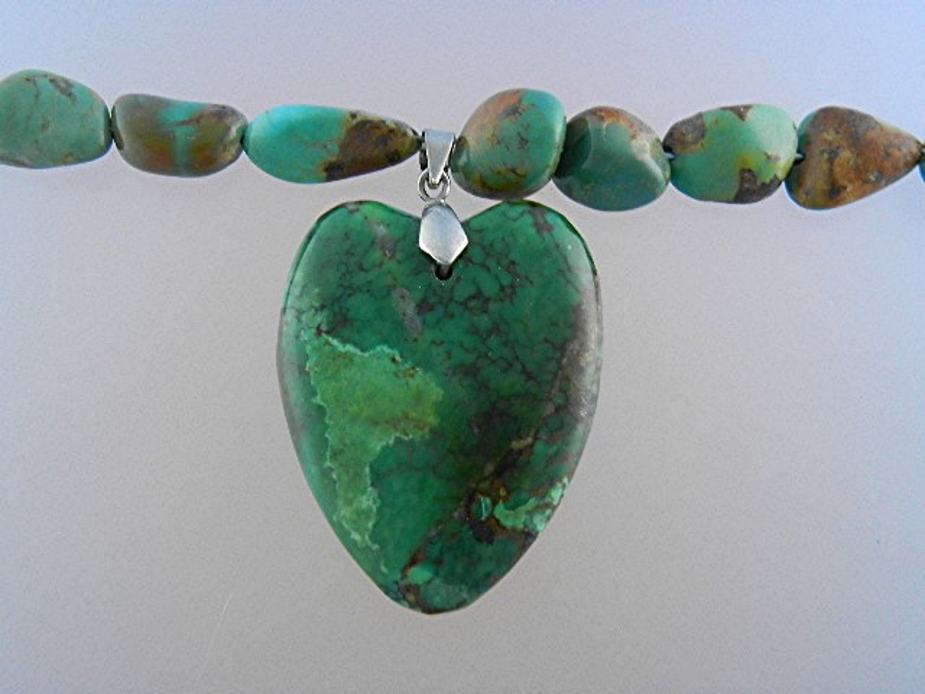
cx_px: 462
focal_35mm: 52
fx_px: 1390
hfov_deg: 36.8
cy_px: 347
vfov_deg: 28.0
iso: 200
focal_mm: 9.3
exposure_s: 1/2.5
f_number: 3.9
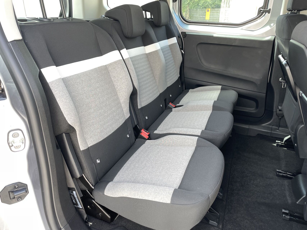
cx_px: 154
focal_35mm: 26
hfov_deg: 67.3
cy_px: 115
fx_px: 231
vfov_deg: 53.1
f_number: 1.6
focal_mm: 4.2
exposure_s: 1/129
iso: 32
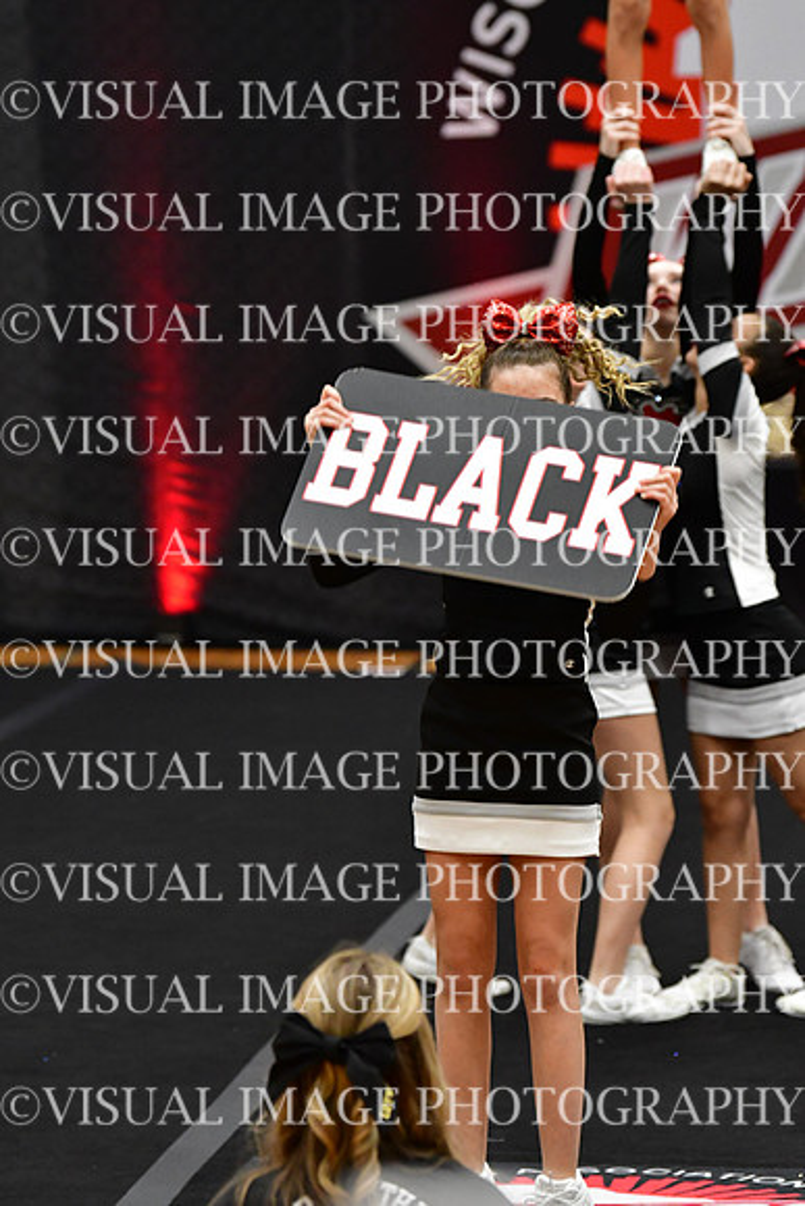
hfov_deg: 6.1
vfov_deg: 9.1
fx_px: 7542
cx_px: 402
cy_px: 603
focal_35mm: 225
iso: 4000
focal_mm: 150
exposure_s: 1/500
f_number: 3.5
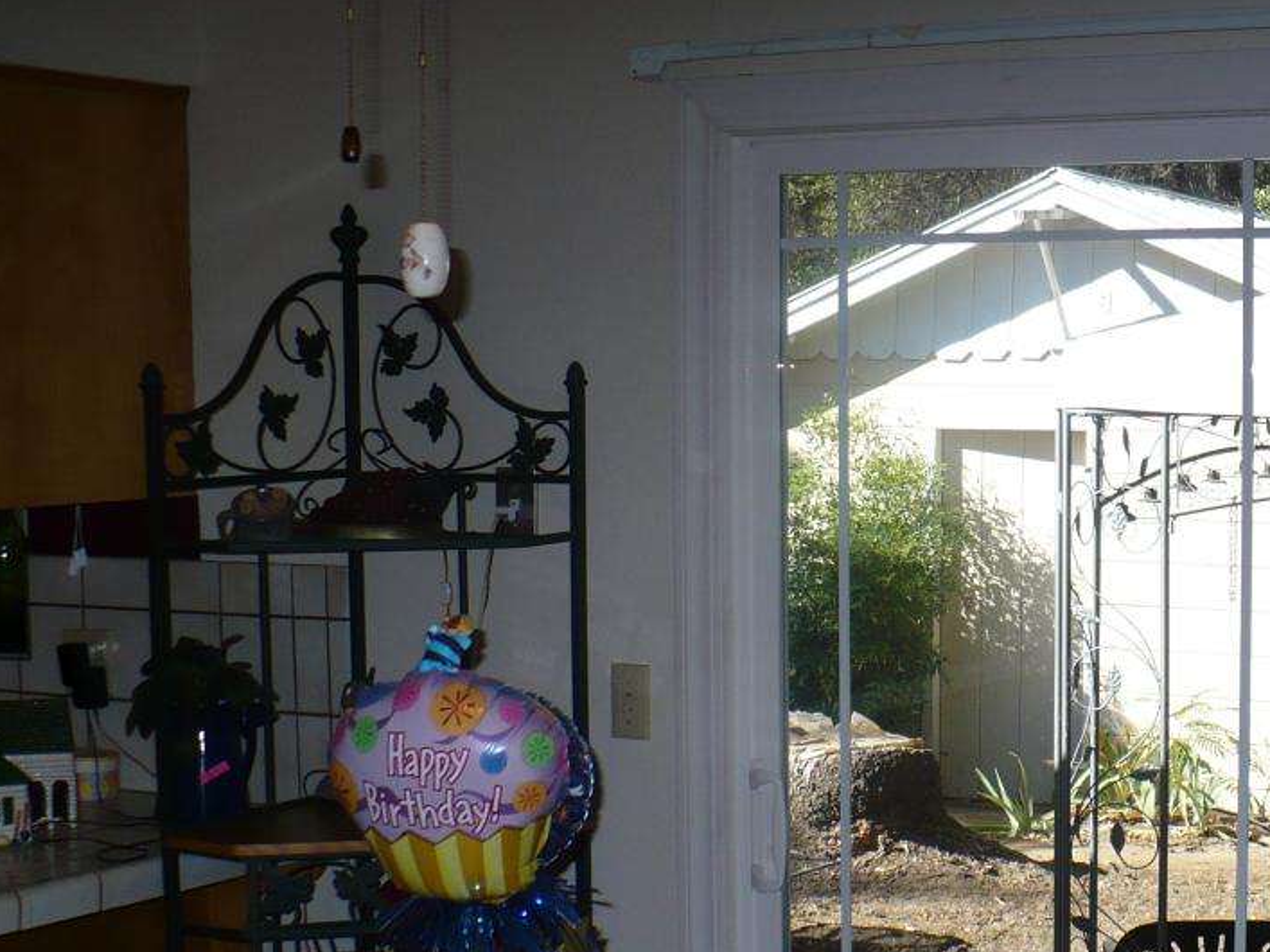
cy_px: 727
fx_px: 2458
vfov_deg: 21.7
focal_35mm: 67
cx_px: 1054
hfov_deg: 28.2
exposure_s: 1/400
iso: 100
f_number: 2.8
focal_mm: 6.1
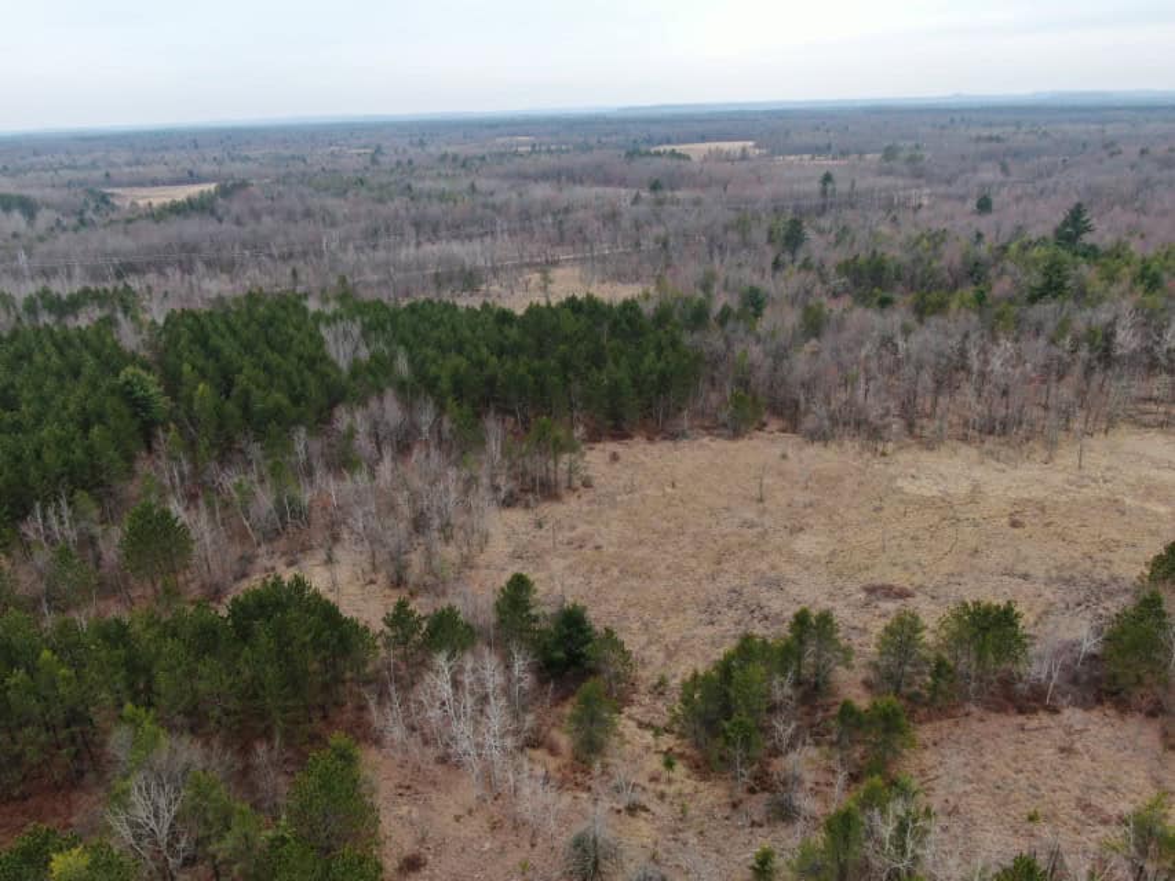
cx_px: 588
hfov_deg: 71.6
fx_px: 815
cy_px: 440
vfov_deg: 56.8
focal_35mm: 24
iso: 100
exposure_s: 1/640
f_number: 2.8
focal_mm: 4.4
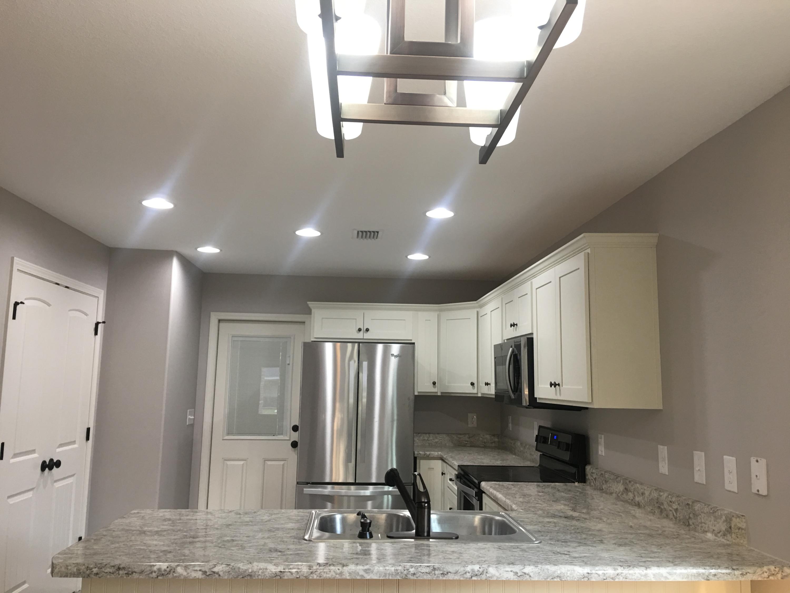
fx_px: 662
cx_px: 395
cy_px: 296
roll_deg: -0.8
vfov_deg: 48.2
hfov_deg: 61.7
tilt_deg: +8.7
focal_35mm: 29
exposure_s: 1/15
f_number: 2.2
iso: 32
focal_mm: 4.15
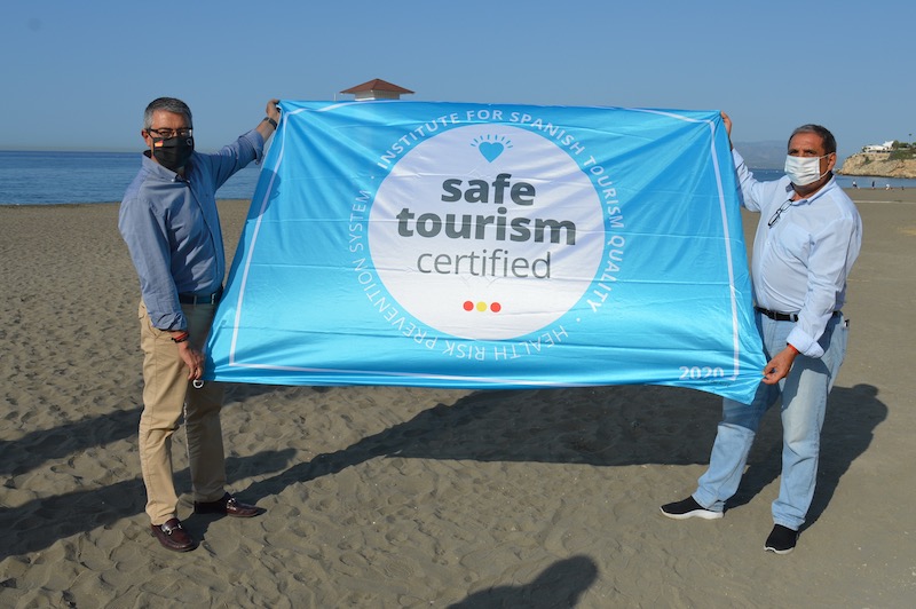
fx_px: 877
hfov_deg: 55.1
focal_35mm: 34
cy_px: 304
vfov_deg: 38.3
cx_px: 458
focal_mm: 23
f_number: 10
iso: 100
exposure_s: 1/400
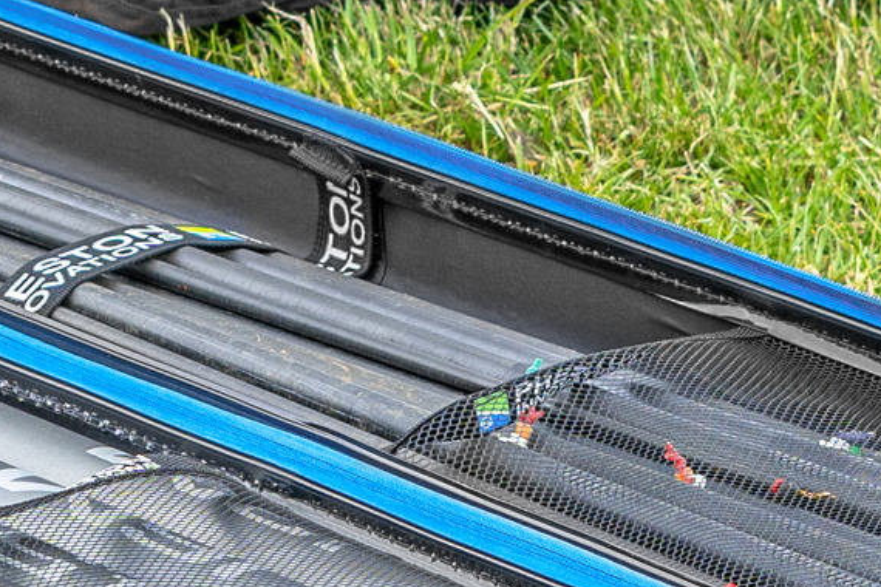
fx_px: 8246
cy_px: -706
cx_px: -151
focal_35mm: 337
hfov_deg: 6.1
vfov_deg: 4.0
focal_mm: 50
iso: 100
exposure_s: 1/160
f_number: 5
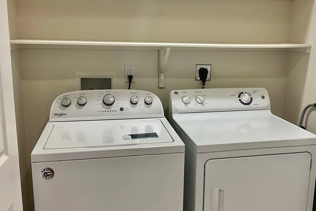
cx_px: 183
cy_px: 101
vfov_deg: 34.2
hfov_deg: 49.4
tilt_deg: -12.5
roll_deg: -3.1
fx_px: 342
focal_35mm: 39
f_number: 1.8
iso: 50
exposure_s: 1/60
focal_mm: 3
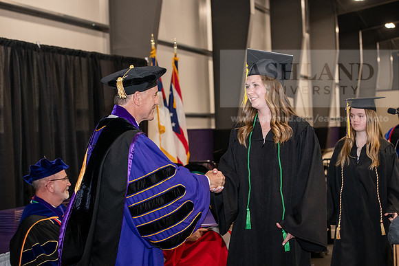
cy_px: 133
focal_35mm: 70
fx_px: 776
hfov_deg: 28.8
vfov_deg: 19.5
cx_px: 200
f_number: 5
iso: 2500
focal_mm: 70
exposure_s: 1/200
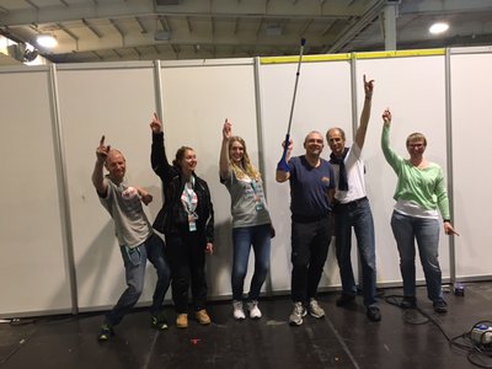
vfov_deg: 48.2
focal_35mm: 29
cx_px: 246
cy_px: 184
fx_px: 412
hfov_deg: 61.7
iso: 160
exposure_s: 1/33
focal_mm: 4.15
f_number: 2.2
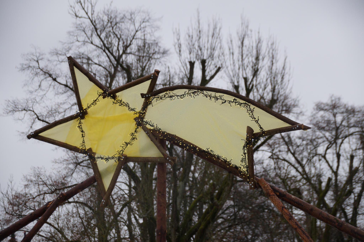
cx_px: 182
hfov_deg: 15.2
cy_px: 121
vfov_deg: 10.1
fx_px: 1364
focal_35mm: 135
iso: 200
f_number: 5.6
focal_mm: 90
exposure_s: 1/160
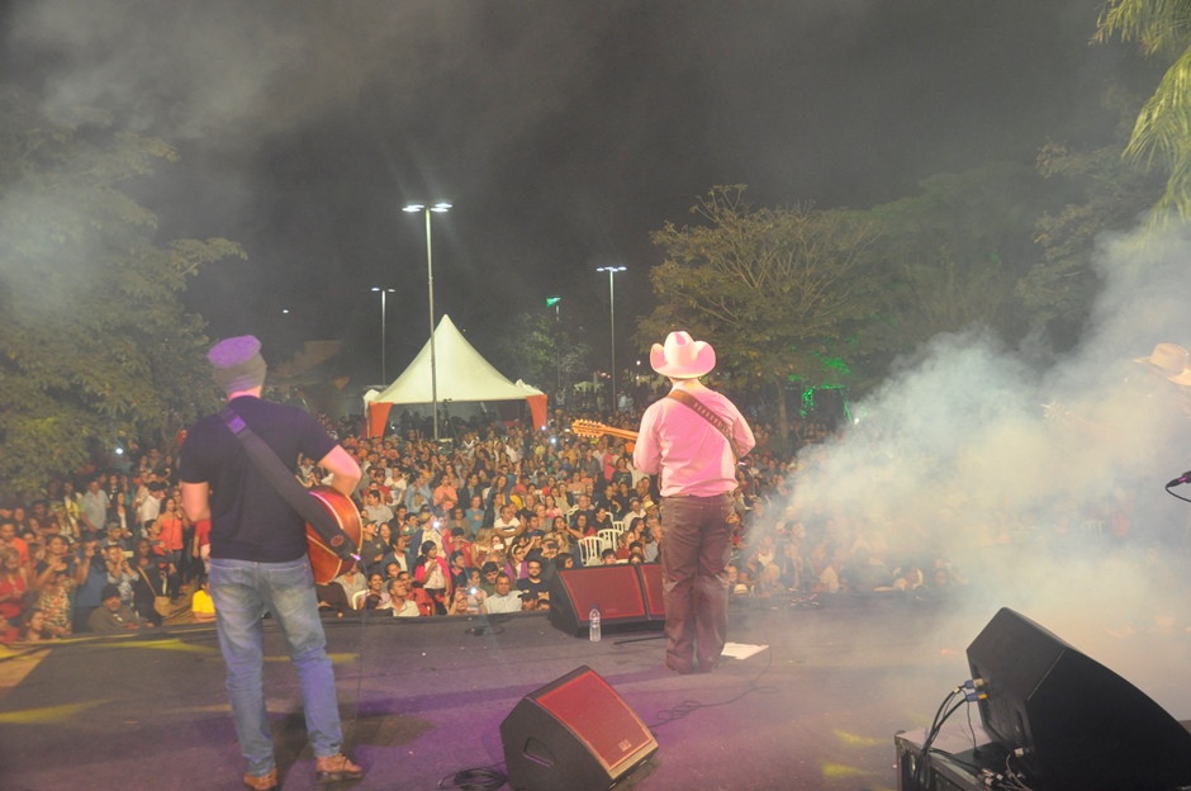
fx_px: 1239
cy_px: 396
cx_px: 596
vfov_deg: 35.4
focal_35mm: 38
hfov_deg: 51.3
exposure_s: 1/80
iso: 1250
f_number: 4.5
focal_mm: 25
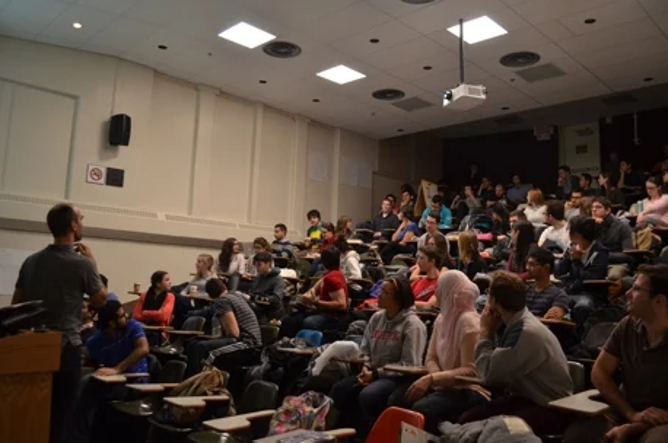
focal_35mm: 29
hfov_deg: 63.7
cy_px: 217
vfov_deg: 44.8
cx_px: 325
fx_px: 537
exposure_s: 1/50
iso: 800
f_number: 3.5
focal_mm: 18
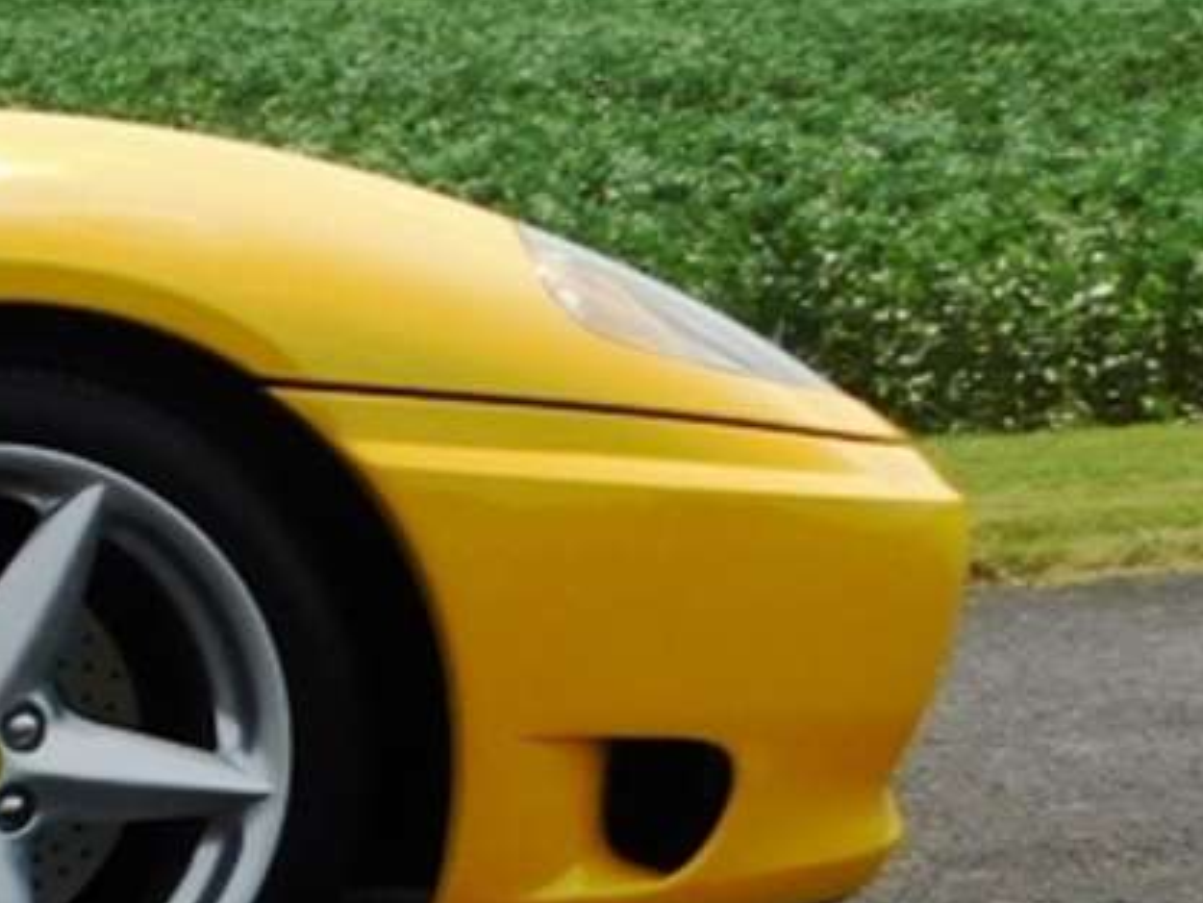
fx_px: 5006
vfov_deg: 10.3
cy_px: 811
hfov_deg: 11.5
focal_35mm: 144
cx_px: -1627
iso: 125
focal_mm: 5.3
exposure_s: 1/500
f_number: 6.4
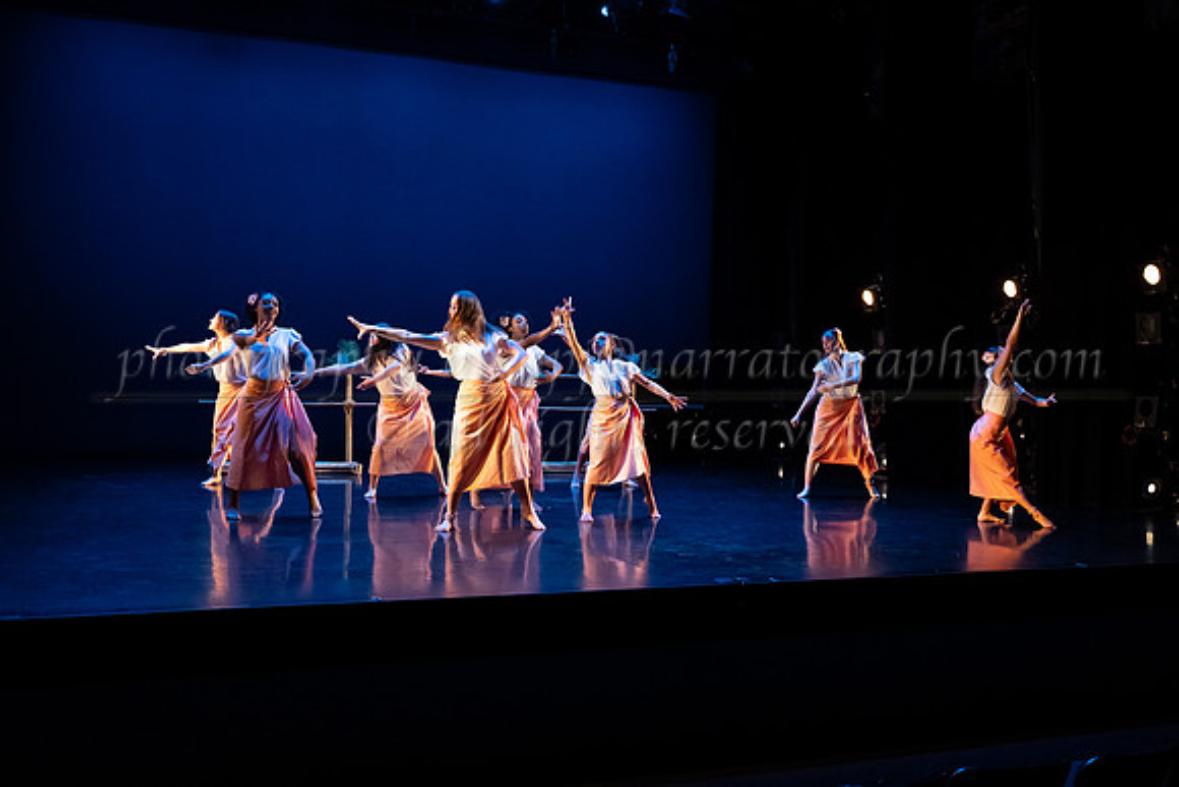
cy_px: 394
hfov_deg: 50.6
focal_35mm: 38
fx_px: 1244
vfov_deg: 35.1
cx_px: 640
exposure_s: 1/400
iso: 4000
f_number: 3.5
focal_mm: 35
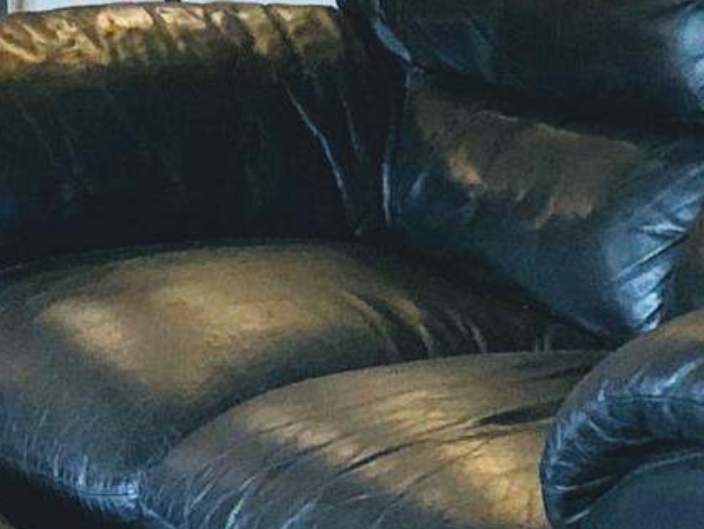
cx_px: 395
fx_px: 4049
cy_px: -587
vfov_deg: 7.2
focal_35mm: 199
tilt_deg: -1.8
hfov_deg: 9.9
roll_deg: +1.9
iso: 80
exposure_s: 1/15
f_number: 1.8
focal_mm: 3.99
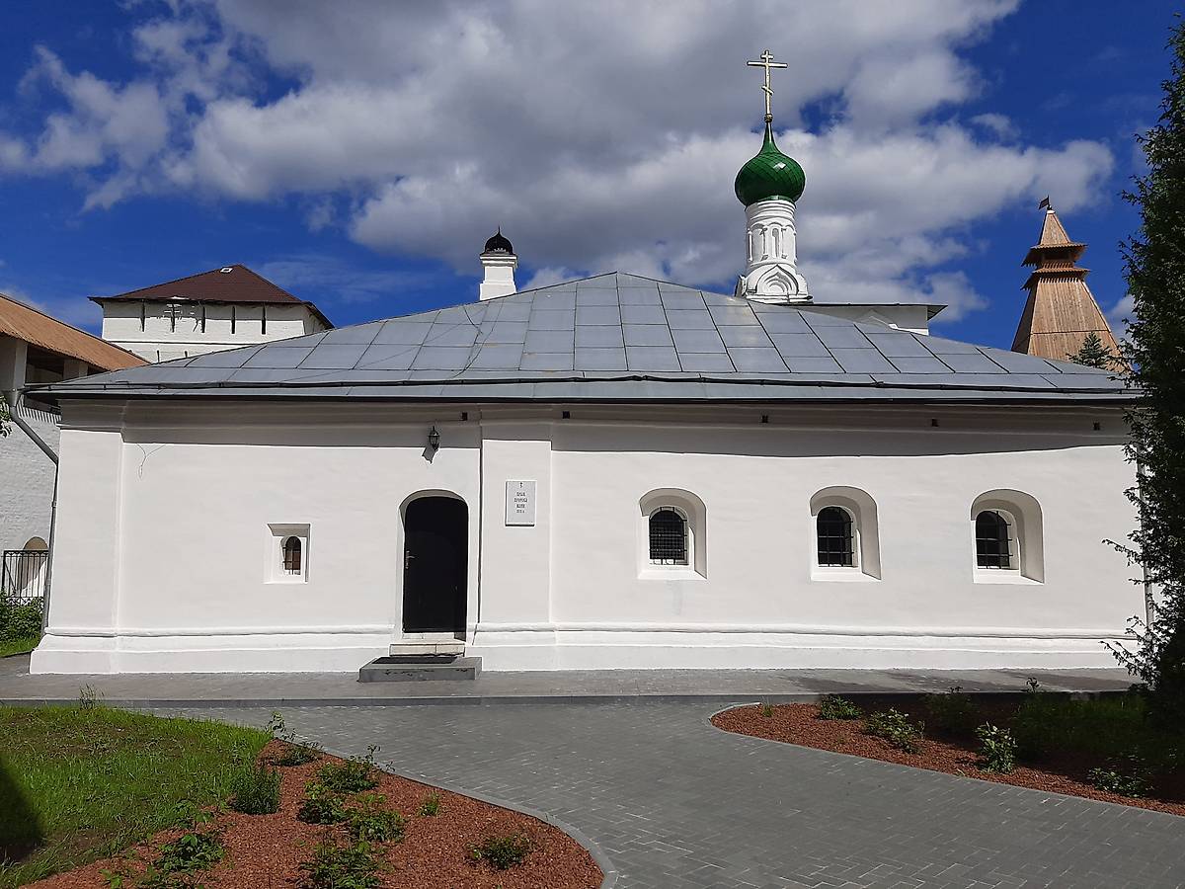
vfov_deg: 51.4
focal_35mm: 27
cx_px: 592
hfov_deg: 65.3
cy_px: 444
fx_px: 924
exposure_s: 1/8621
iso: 40
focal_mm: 3.93
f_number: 1.7
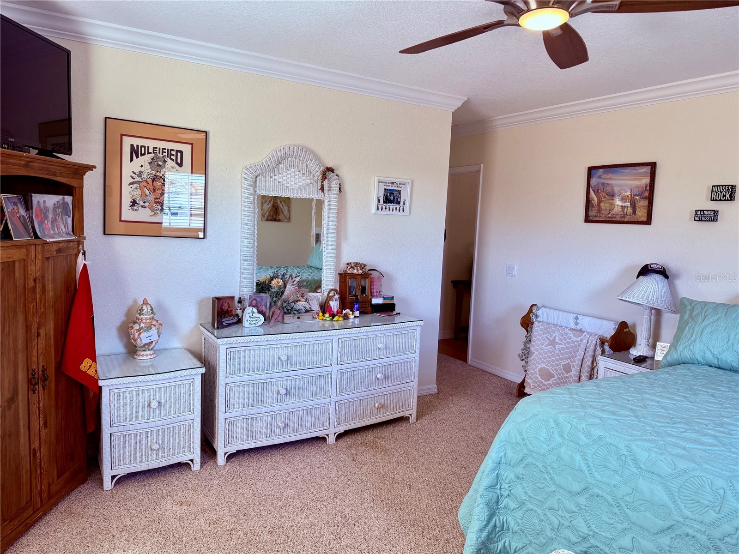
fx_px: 512
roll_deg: -2.6
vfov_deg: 56.8
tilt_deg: -7.6
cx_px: 370
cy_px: 277
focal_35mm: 24
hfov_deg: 71.6
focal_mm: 6.76
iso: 200
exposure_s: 1/120
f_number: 1.78
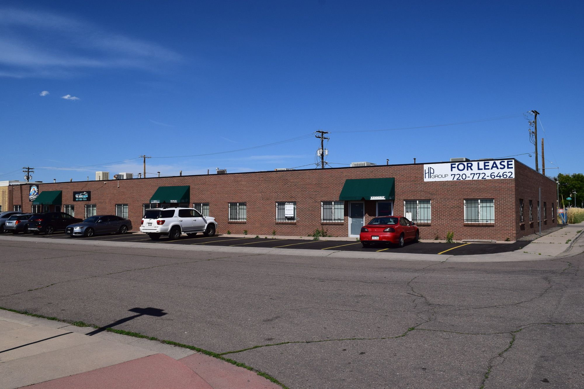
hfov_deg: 59.5
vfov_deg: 41.7
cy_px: 194
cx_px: 292
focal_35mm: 32
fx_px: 511
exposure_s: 1/640
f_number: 11
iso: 200
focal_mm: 21
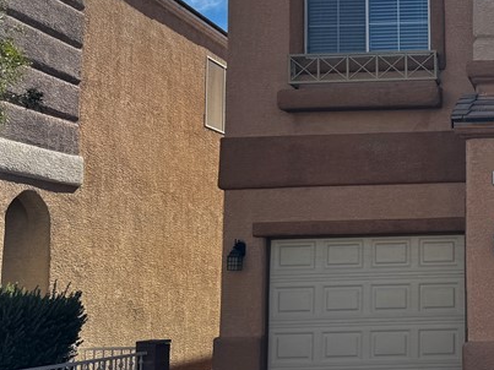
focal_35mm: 61
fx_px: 870
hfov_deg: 29.0
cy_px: 151
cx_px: 526
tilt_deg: +7.3
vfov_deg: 24.0
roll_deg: +3.5
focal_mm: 6.76
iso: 80
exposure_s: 1/2710
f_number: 1.78
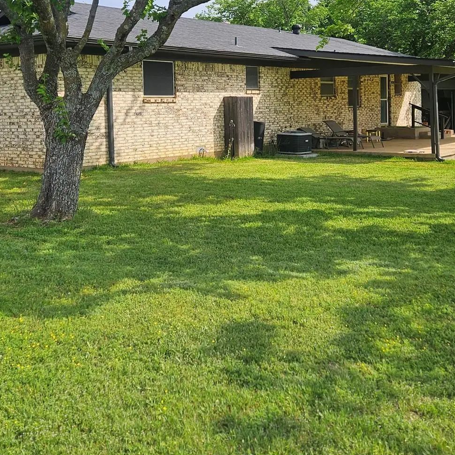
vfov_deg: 38.2
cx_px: 218
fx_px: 639
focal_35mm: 43
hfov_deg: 39.2
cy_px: 117
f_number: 1.8
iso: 25
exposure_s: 1/1709
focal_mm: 5.4
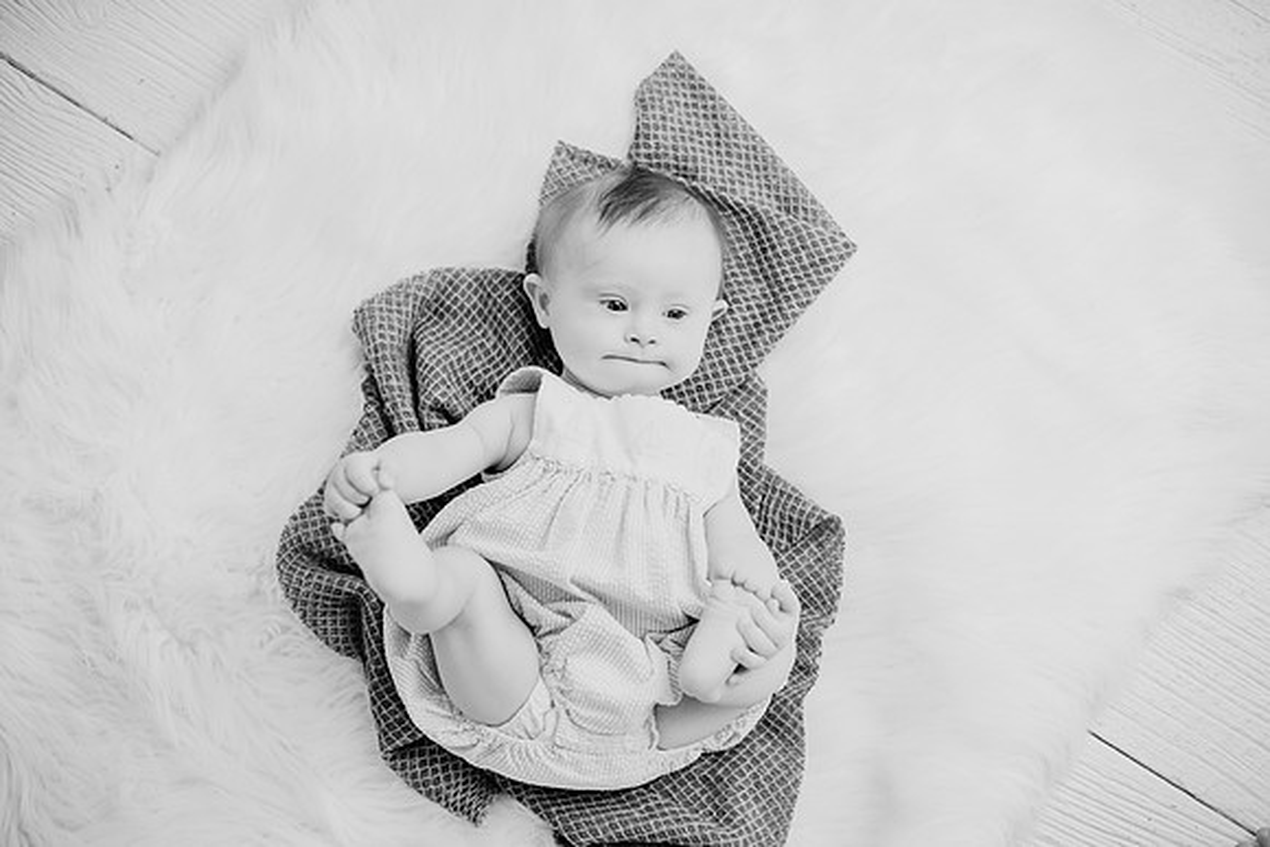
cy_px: 424
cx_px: 635
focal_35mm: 50
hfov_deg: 39.6
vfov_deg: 27.0
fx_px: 1764
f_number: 2.2
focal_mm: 50
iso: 125
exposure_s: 1/160
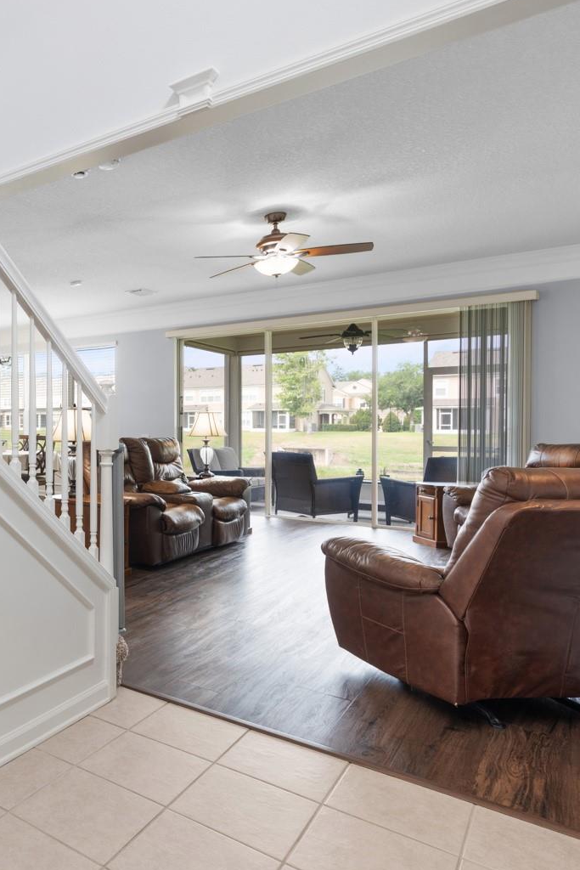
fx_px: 604
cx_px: -4
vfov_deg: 71.5
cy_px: 444
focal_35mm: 25
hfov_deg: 43.6
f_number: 8
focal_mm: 16
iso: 200
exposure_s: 1/10
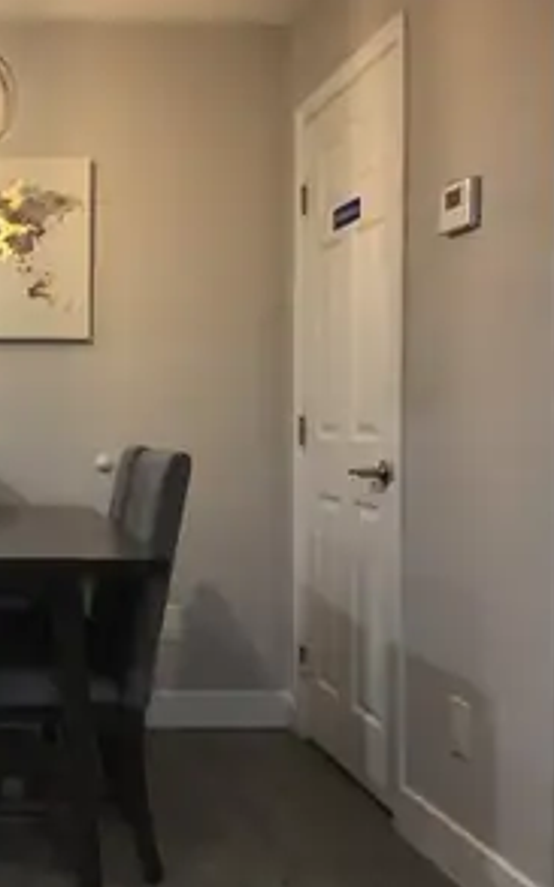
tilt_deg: -1.7
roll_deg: +0.4
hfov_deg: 28.4
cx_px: -15
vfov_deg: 47.2
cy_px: 439
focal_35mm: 42
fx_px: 1015
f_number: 2.2
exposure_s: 1/30
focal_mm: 4.15
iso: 125
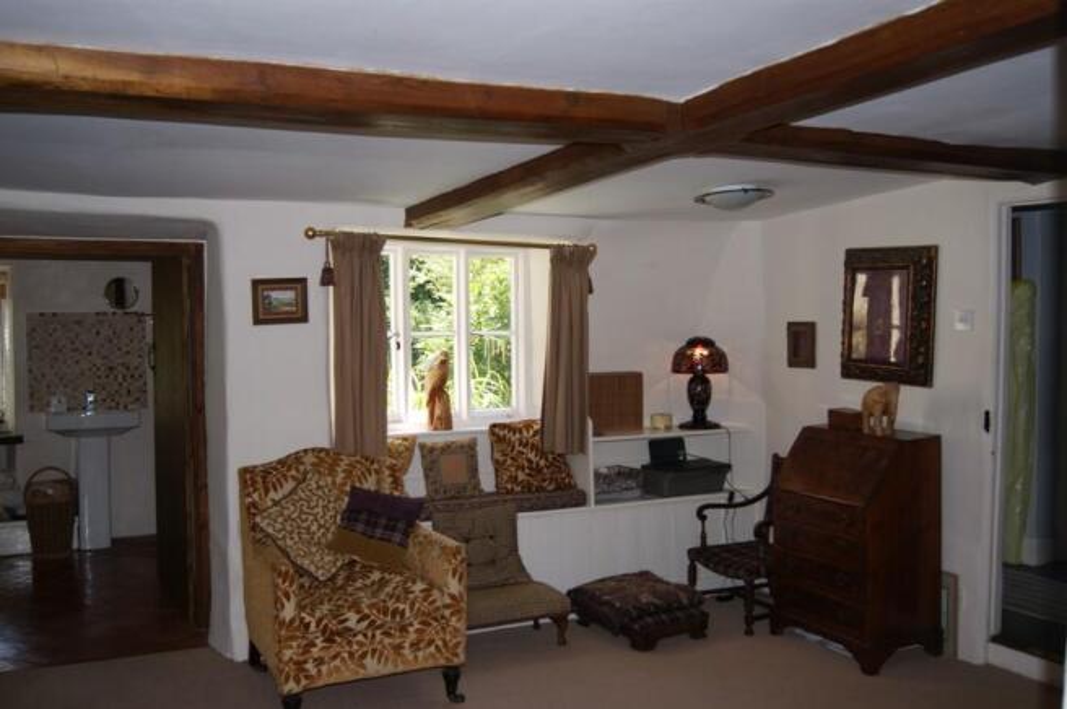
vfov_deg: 39.9
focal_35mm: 33
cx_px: 534
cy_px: 354
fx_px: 977
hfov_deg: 57.3
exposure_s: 1/160
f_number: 4
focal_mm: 22
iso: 125
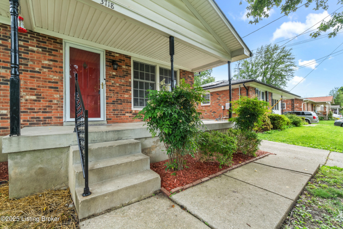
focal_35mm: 15
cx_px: 172
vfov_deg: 77.3
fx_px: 143
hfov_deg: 100.4
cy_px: 114
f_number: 10
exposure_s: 1/10
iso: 400
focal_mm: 10
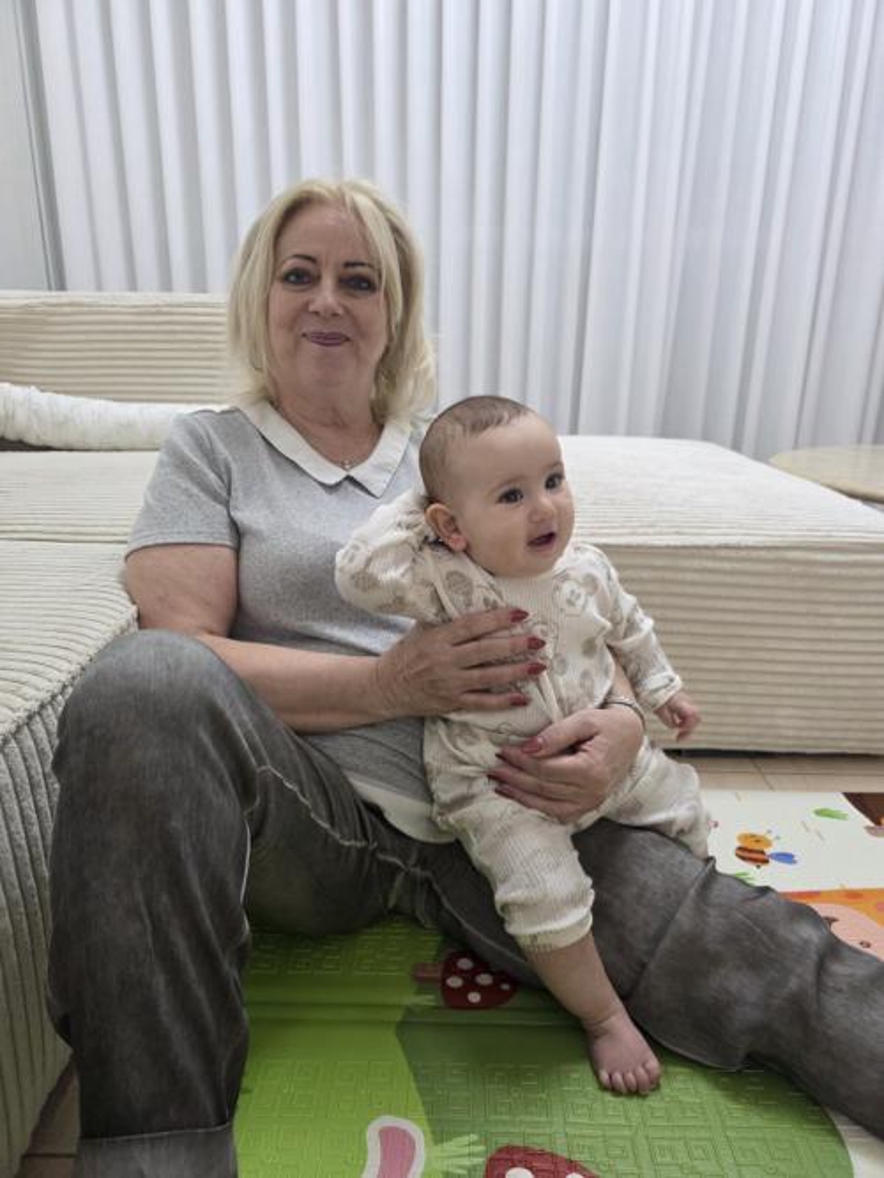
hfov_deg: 58.9
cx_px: 442
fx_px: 783
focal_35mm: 23
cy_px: 589
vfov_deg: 73.9
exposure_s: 1/100
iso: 320
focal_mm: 6.3
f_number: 1.7
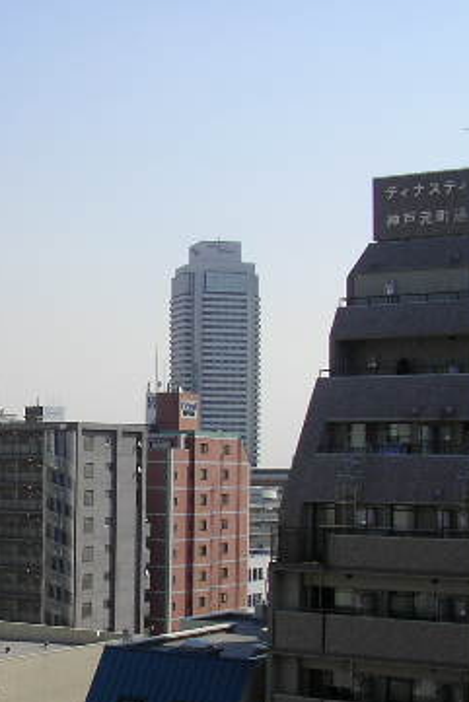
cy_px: 451
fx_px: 1367
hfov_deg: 18.4
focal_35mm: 70
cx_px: -101
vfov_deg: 28.7
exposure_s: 1/1000
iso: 71
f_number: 4.1
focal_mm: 5.8
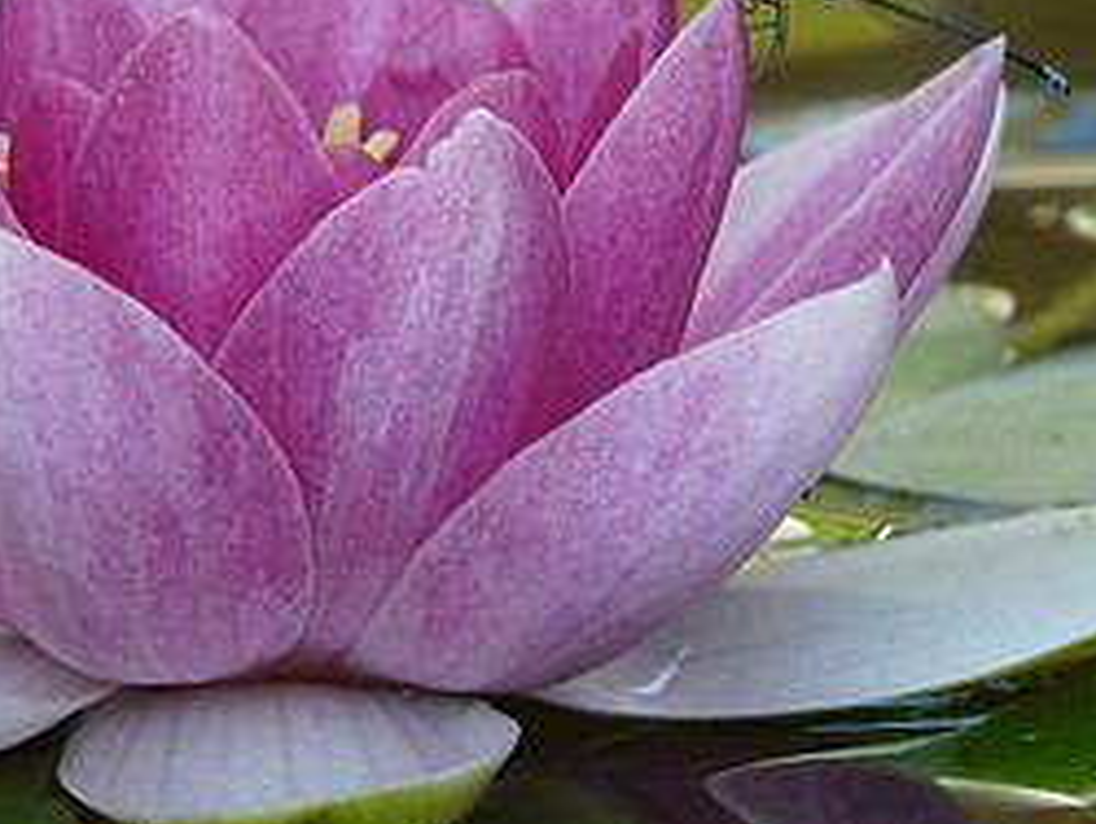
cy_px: 370
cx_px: 342
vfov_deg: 1.6
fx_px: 29252
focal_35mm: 923
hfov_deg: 2.1
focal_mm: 65.3
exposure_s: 1/100
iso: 125
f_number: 3.6
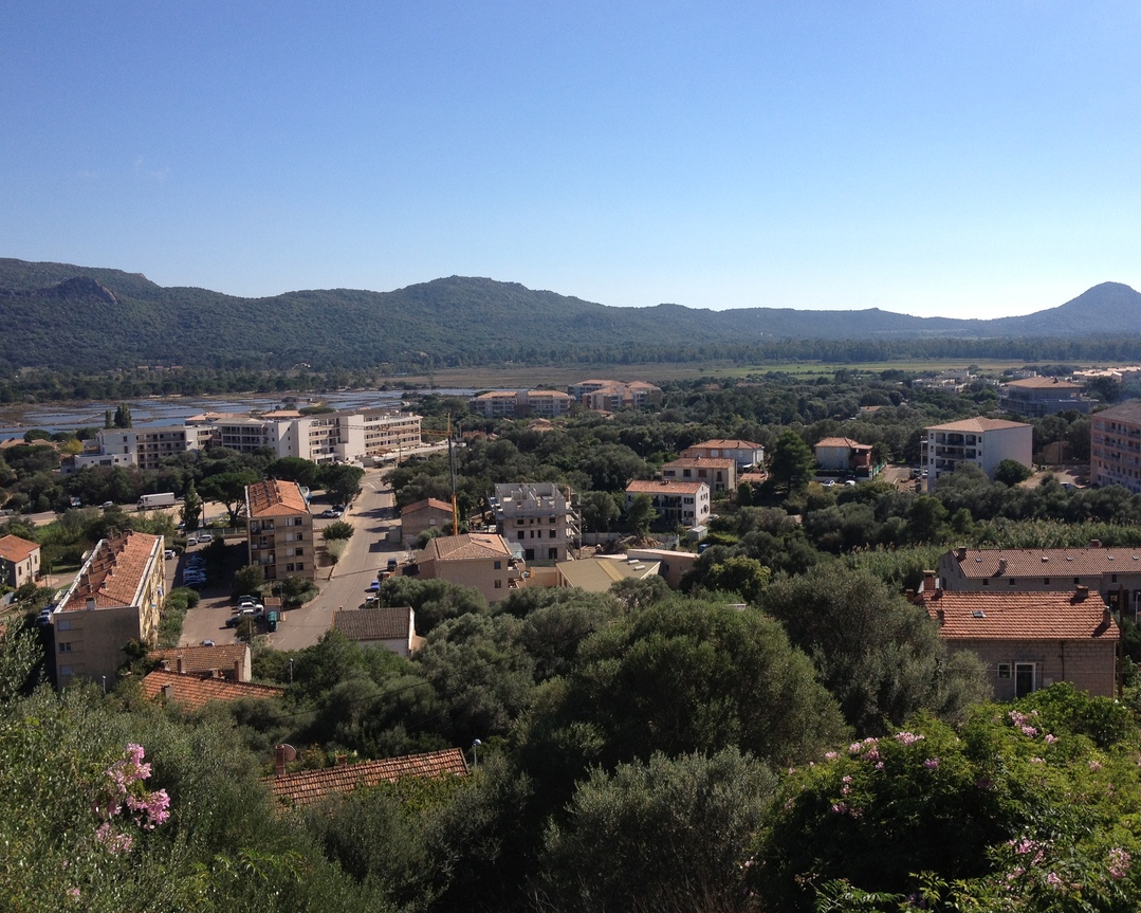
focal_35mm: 38
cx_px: 619
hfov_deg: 47.9
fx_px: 1283
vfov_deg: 39.1
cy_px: 440
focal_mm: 4.28
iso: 64
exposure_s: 1/2045
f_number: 2.4
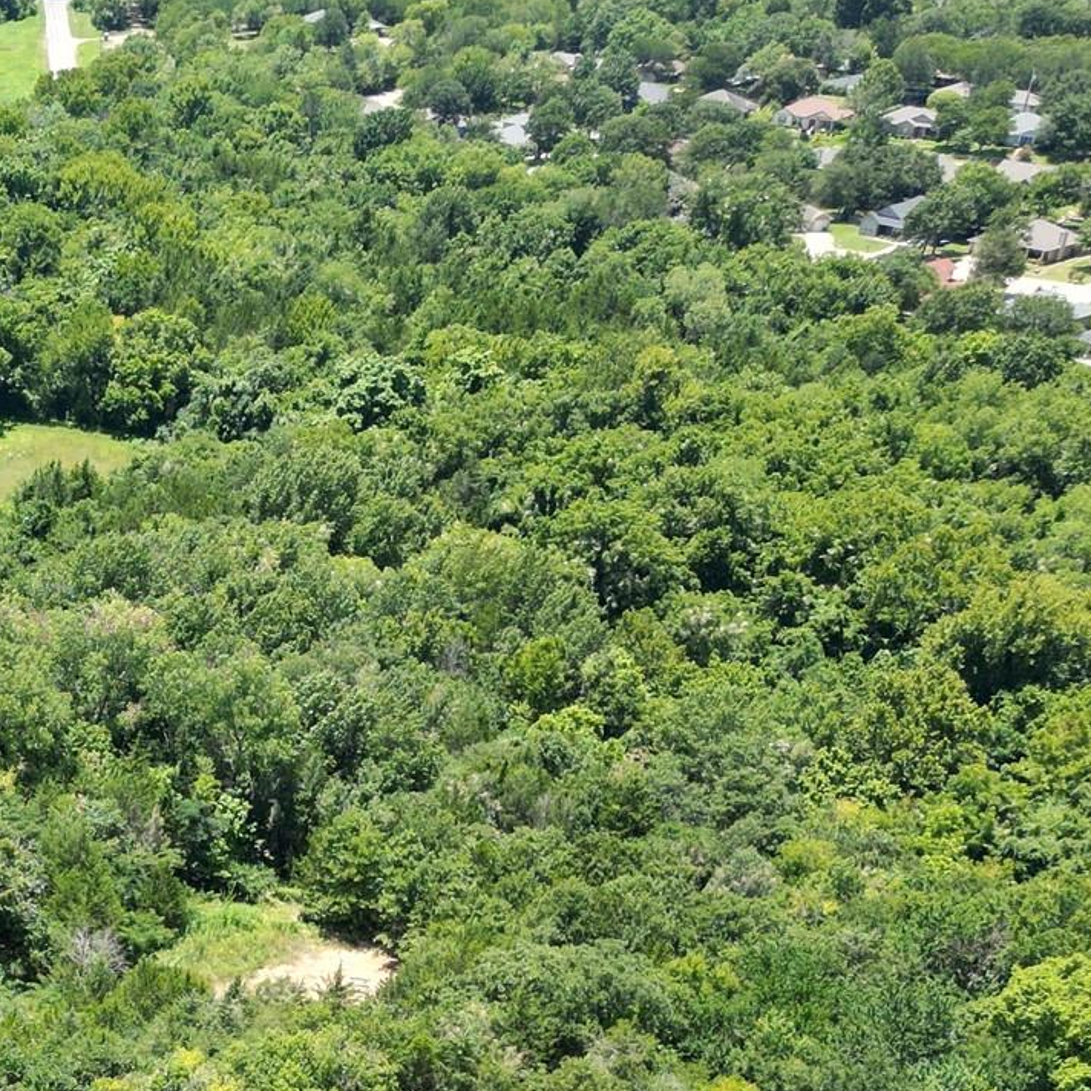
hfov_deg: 26.0
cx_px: -112
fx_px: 2175
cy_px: 1074
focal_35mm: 61
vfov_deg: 26.7
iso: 140
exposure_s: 1/2000
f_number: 1.7
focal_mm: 6.72
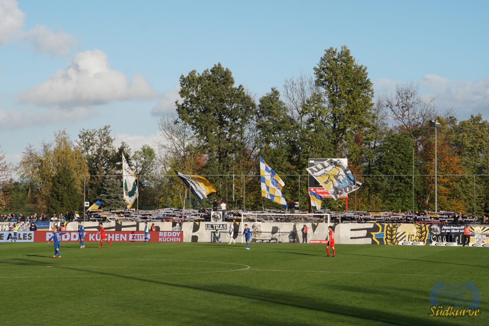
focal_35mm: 98
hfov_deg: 20.9
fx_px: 1324
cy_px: 163
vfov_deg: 14.0
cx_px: 244
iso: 100
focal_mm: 65
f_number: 8
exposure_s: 1/320
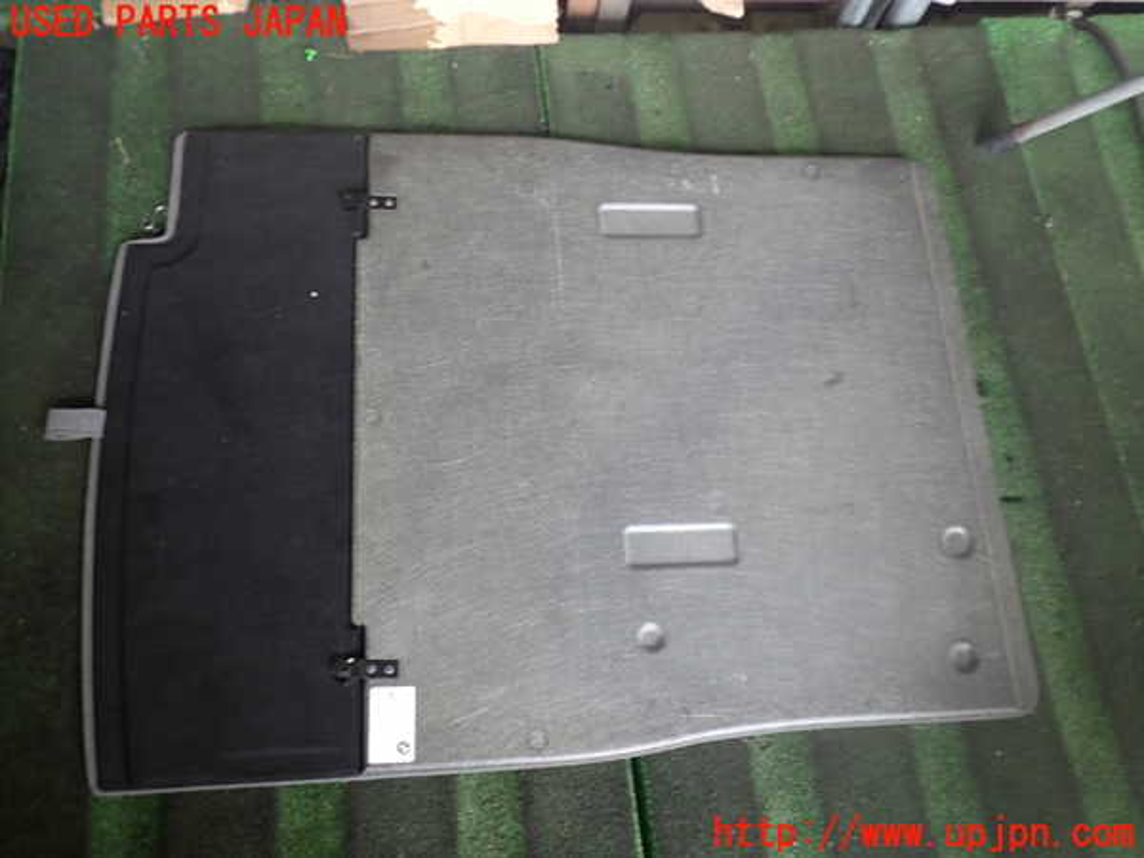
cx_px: 572
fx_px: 991
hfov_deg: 60.0
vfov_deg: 46.8
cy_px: 429
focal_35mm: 30
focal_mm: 5.4
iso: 200
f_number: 2.3
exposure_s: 1/40
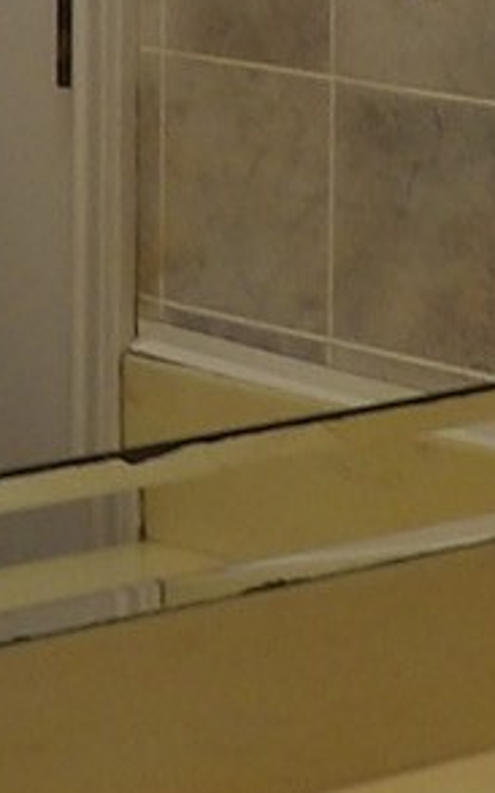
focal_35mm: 178
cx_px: 398
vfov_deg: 11.5
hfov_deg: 7.4
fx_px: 3844
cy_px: -208
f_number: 3.2
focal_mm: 4.3
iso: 134
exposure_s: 1/33
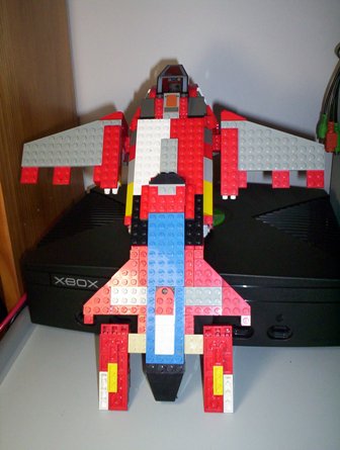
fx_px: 496
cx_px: 170
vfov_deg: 48.9
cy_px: 225
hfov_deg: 37.9
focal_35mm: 38
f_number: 4.5
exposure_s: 1/60
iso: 140
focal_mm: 4.99
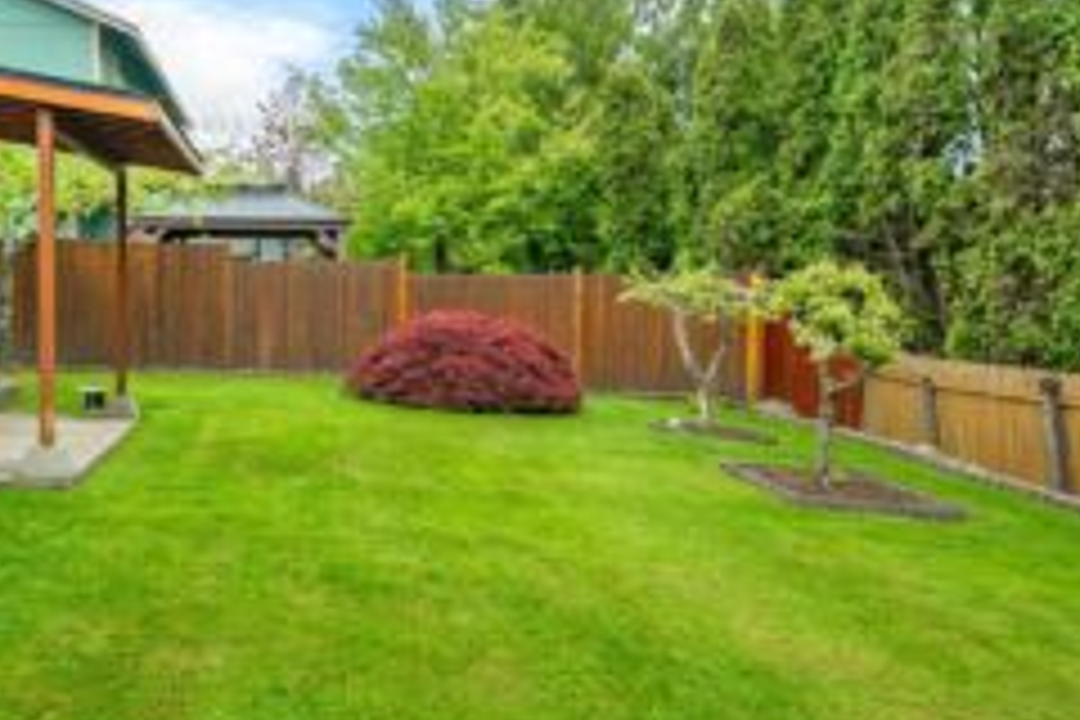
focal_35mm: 35
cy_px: 299
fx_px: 1050
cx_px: 324
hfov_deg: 52.9
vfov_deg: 37.7
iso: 80
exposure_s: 1/160
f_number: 4
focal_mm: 21
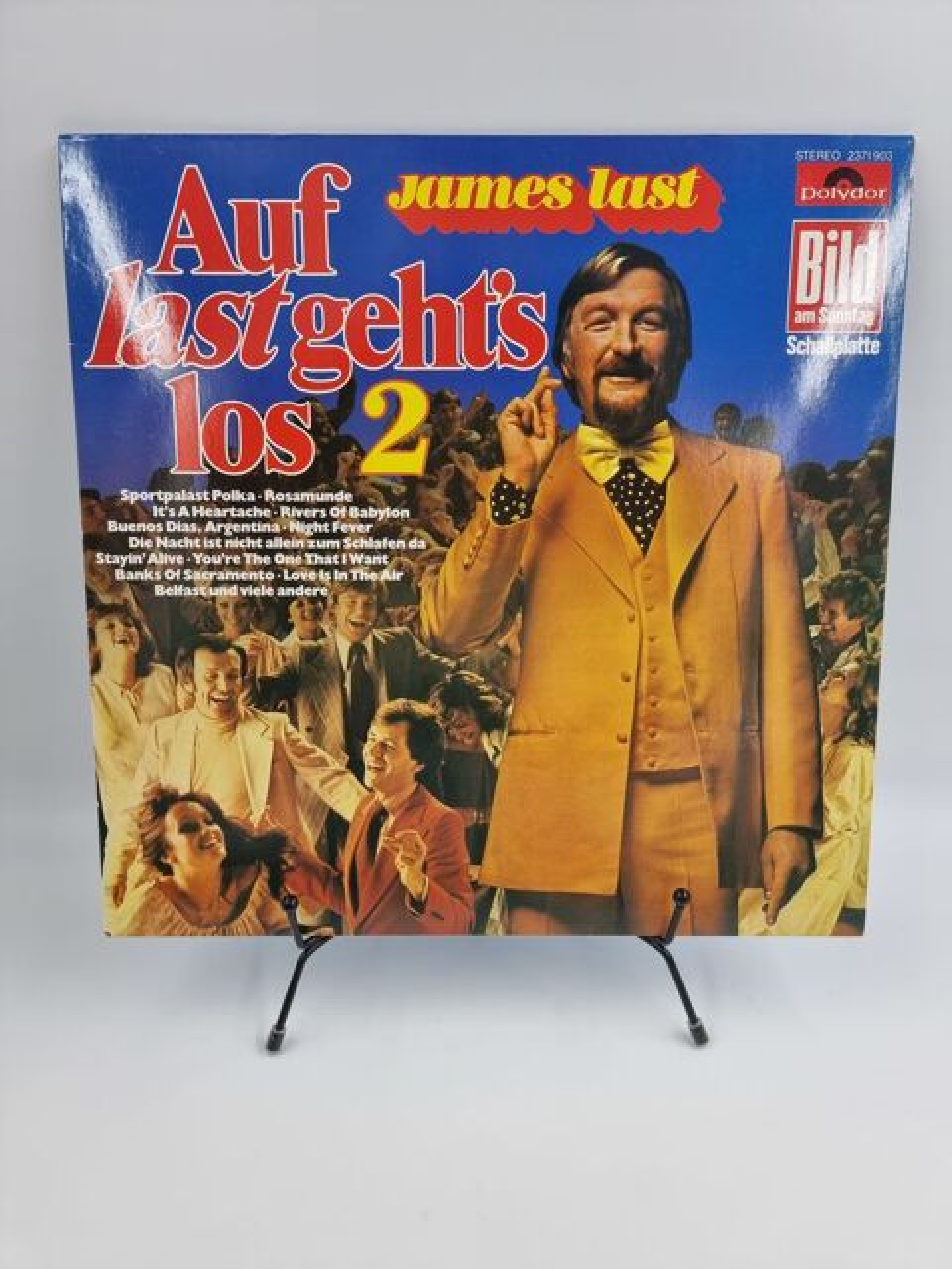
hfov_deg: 56.8
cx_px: 476
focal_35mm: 24
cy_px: 634
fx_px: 880
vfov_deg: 71.6
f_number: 1.8
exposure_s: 1/100
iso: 50
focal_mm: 6.7
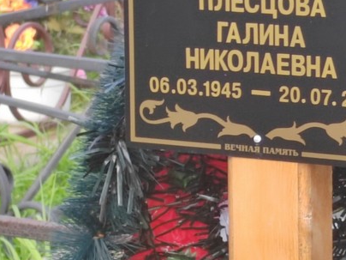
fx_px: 2059
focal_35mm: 206
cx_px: 306
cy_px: 126
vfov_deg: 7.2
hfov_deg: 9.6
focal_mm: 5.52
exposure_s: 1/200
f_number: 1.9
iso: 100
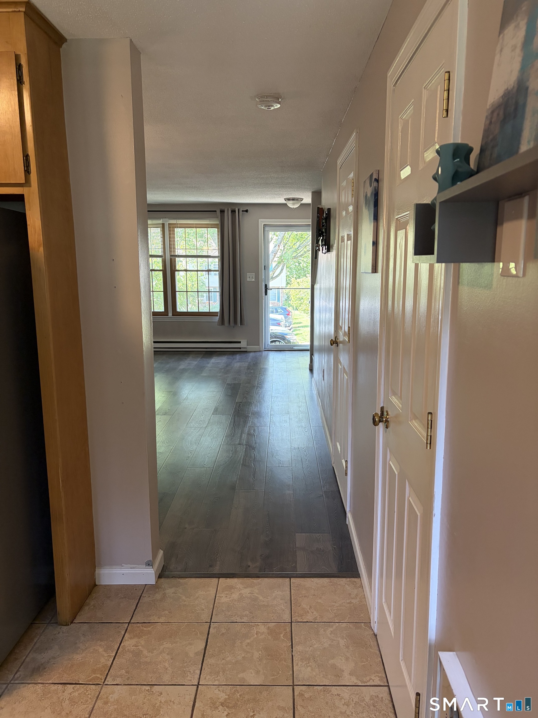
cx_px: 269
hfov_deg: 53.1
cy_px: 359
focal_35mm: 26
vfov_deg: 67.3
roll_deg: -0.3
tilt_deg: -10.1
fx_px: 539
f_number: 1.6
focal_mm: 5.96
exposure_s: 1/120
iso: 250
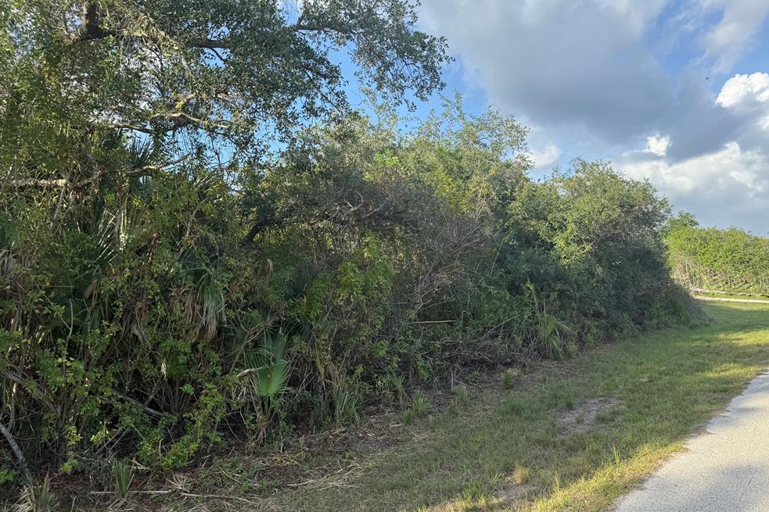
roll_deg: +3.3
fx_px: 555
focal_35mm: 26
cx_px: 383
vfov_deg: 49.5
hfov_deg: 69.4
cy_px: 250
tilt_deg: +3.8
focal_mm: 6.76
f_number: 1.78
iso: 100
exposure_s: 1/1653
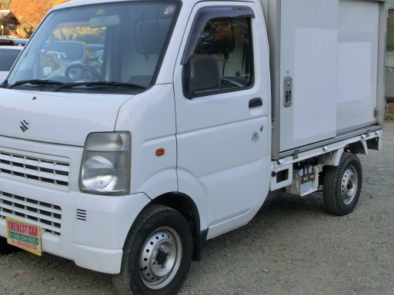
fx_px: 626
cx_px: 174
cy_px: 136
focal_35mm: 55
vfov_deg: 26.6
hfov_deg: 34.9
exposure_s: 1/160
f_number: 4.2
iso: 100
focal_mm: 7.87
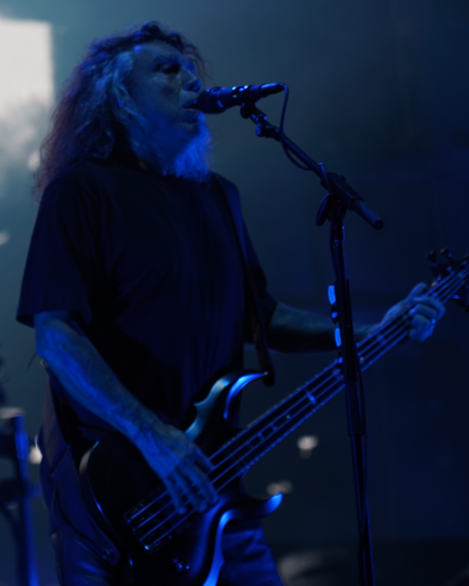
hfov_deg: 8.6
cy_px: 266
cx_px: 168
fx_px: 3106
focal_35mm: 179
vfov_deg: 10.8
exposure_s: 1/125
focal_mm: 105
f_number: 4
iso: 250
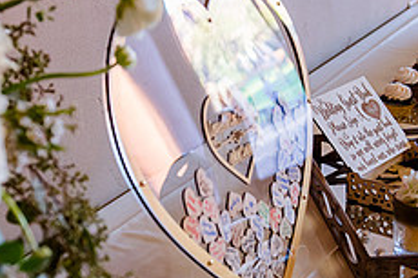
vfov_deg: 15.2
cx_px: 207
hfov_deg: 22.6
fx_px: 1044
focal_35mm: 90
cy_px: 169
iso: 2000
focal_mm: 35
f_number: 3.5
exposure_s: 1/160
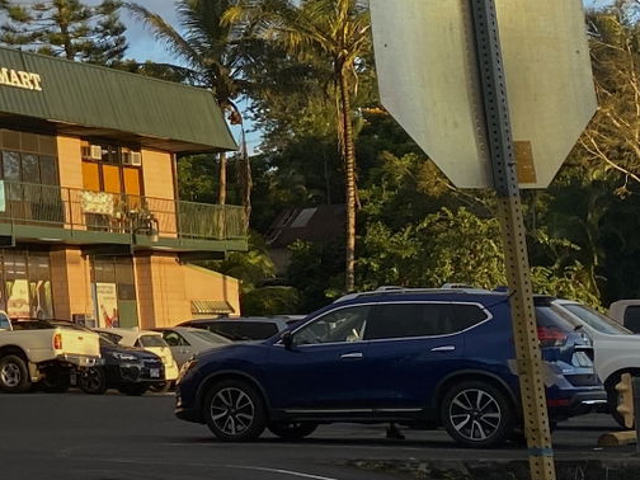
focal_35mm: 99
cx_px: -316
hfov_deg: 17.8
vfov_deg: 14.6
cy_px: -29
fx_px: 1830
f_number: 1.8
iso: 32
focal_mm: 4.25
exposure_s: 1/420
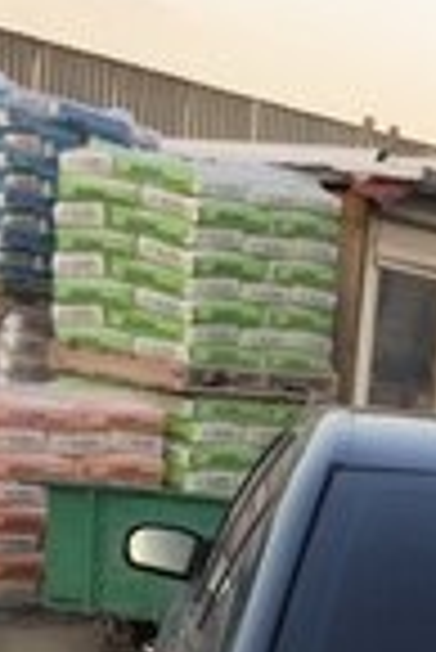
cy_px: 949
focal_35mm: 103
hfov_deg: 12.8
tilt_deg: -14.8
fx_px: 1867
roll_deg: -8.8
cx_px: 607
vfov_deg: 17.9
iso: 32
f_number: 2.2
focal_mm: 4.15
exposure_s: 1/201
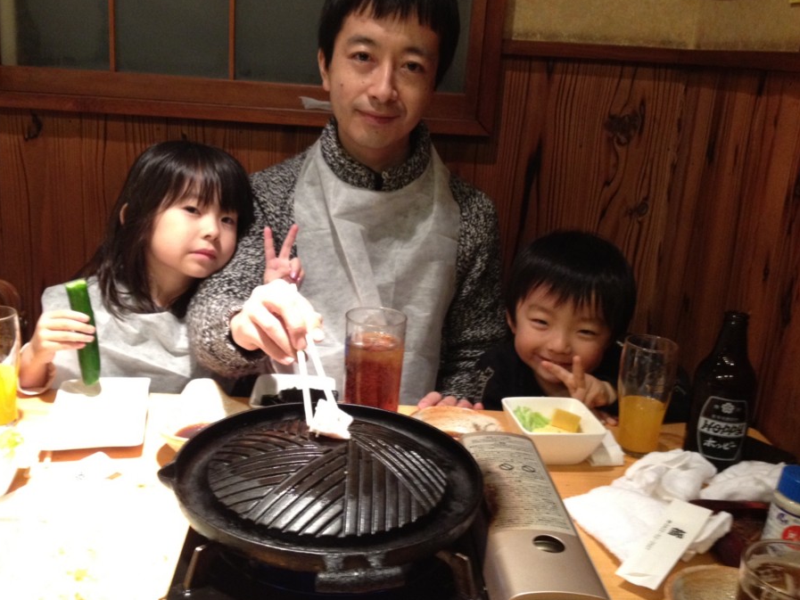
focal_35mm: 39
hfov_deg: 47.8
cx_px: 356
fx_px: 901
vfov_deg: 36.8
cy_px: 287
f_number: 2.4
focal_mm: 4.28
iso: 320
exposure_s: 1/20
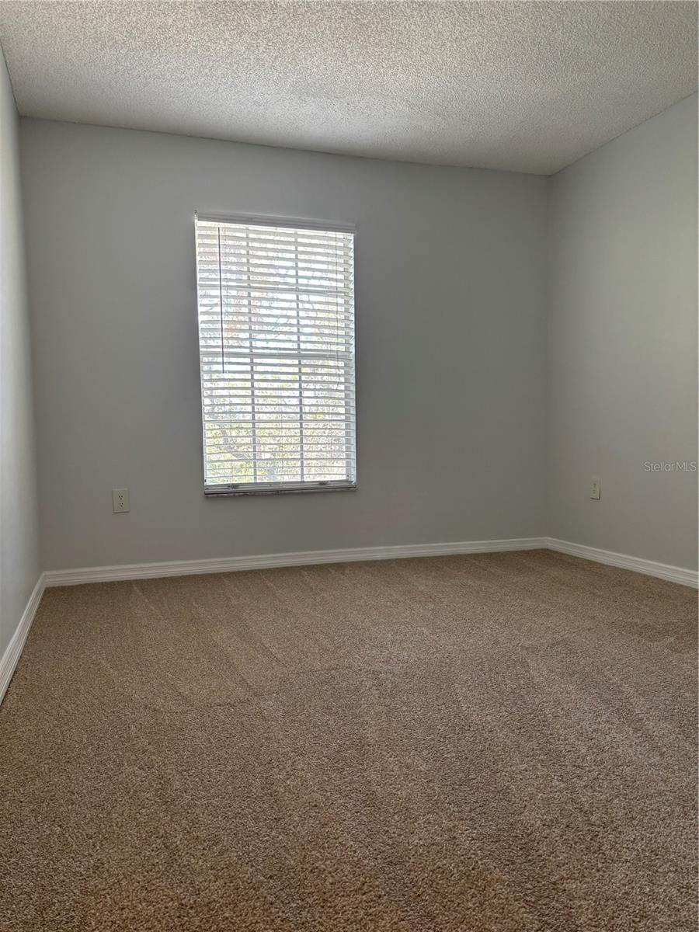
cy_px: 466
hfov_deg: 53.1
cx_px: 350
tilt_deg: -1.9
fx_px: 700
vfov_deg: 67.3
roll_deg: -0.1
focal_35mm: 26
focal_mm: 5.96
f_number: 1.6
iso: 125
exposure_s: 1/60
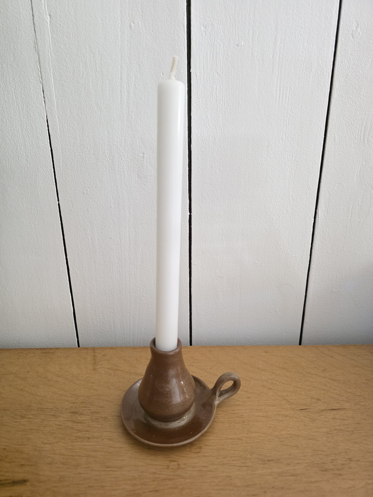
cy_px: 248
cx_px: 186
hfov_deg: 58.9
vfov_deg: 73.9
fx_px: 330
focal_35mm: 23
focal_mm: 6.3
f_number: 1.7
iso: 1250
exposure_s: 1/120
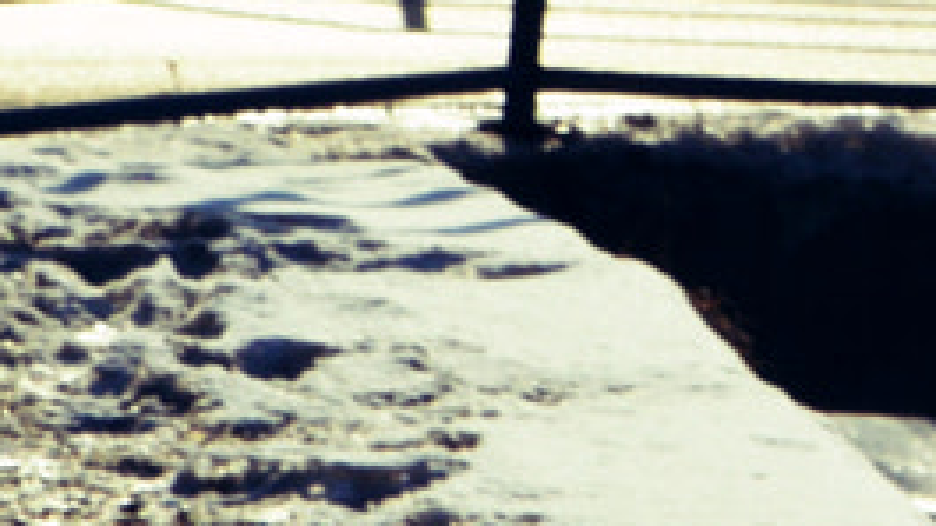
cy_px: 1345
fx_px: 10548
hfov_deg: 5.0
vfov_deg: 2.8
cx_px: 1851
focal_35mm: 425
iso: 100
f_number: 9
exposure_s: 1/320
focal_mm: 35
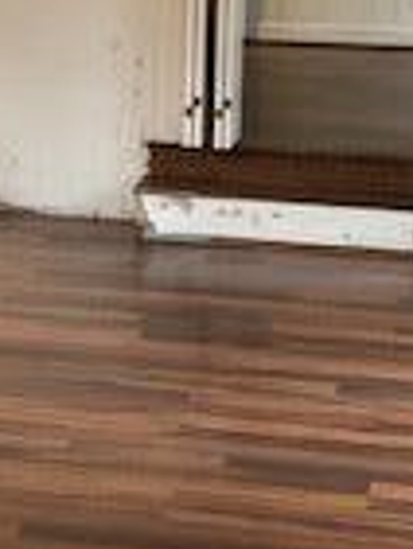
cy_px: -16
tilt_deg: -4.3
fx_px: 2017
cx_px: 23
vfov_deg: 15.2
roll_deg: -0.7
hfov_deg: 11.6
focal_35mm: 127
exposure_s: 1/15
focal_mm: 4
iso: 100
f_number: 1.8
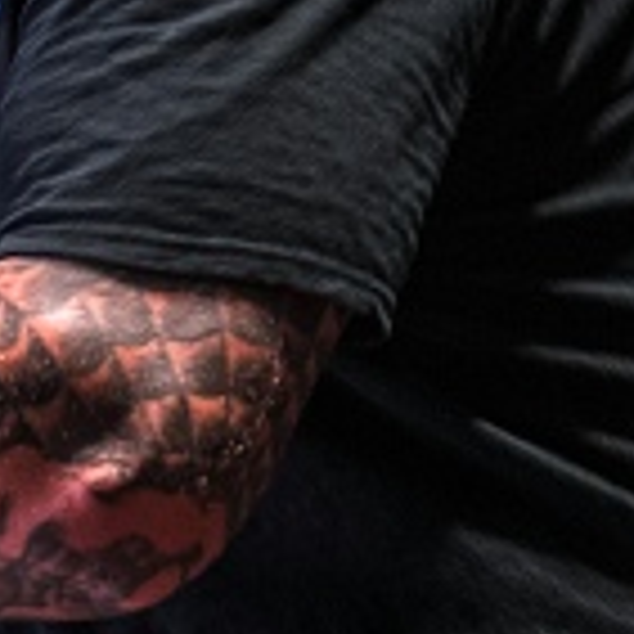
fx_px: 15127
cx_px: -513
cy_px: 22
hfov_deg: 2.4
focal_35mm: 730
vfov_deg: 2.4
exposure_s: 1/100
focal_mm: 112
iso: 640
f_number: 2.8
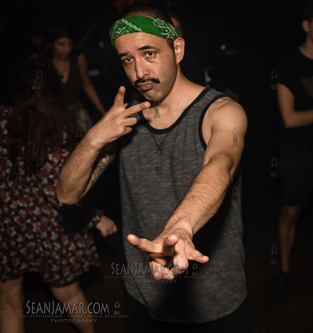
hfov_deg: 34.0
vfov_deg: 36.9
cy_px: 166
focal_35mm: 47
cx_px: 235
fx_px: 500
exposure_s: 1/250
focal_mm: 36
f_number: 3.5
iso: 2000
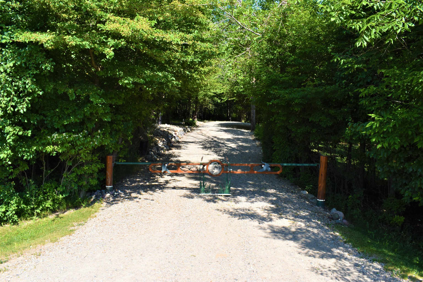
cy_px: 141
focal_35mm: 33
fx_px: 388
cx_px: 212
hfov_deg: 57.2
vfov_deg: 40.0
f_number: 16
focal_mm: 22
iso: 110
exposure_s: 1/60
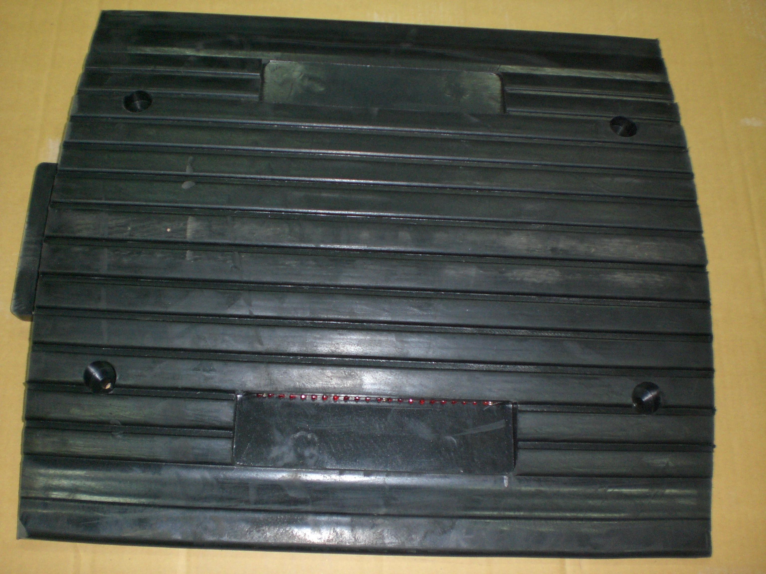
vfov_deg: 37.7
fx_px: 841
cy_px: 287
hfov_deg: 49.0
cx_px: 383
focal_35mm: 38
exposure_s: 1/30
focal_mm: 6.3
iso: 200
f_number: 3.1
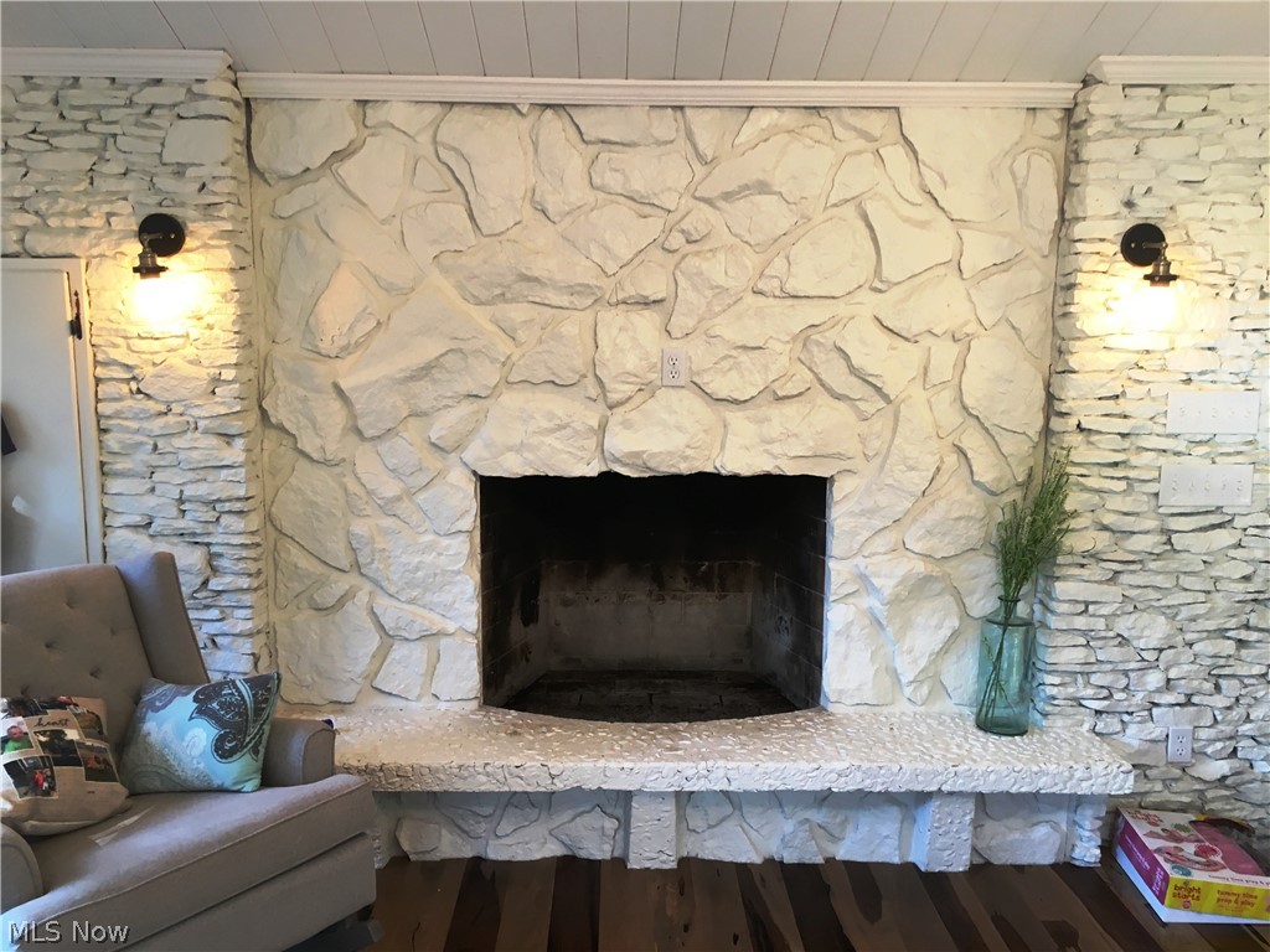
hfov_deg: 61.7
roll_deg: +0.5
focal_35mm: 29
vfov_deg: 48.2
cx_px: 635
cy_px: 476
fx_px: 1064
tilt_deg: -7.5
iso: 50
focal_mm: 4.15
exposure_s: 1/30
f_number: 2.2
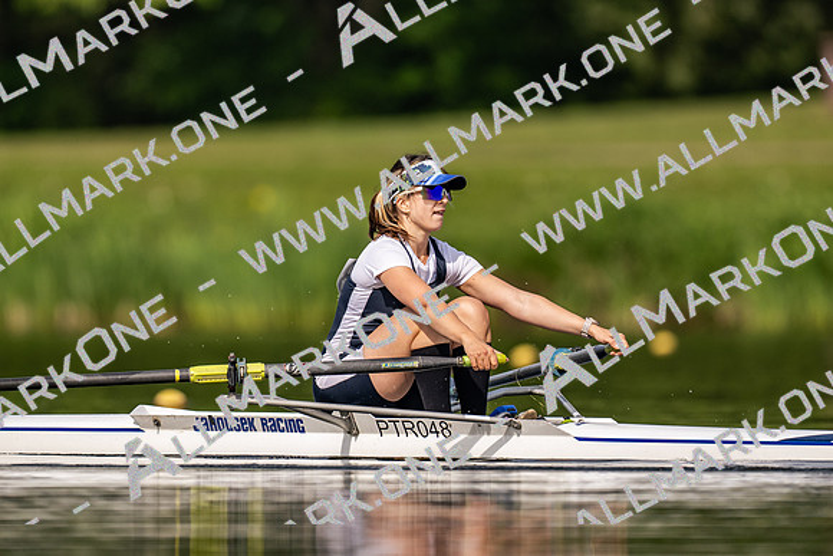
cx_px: 416
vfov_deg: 1.5
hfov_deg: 2.3
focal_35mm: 900
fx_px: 20840
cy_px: 278
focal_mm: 600
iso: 220
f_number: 4
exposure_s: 1/2500
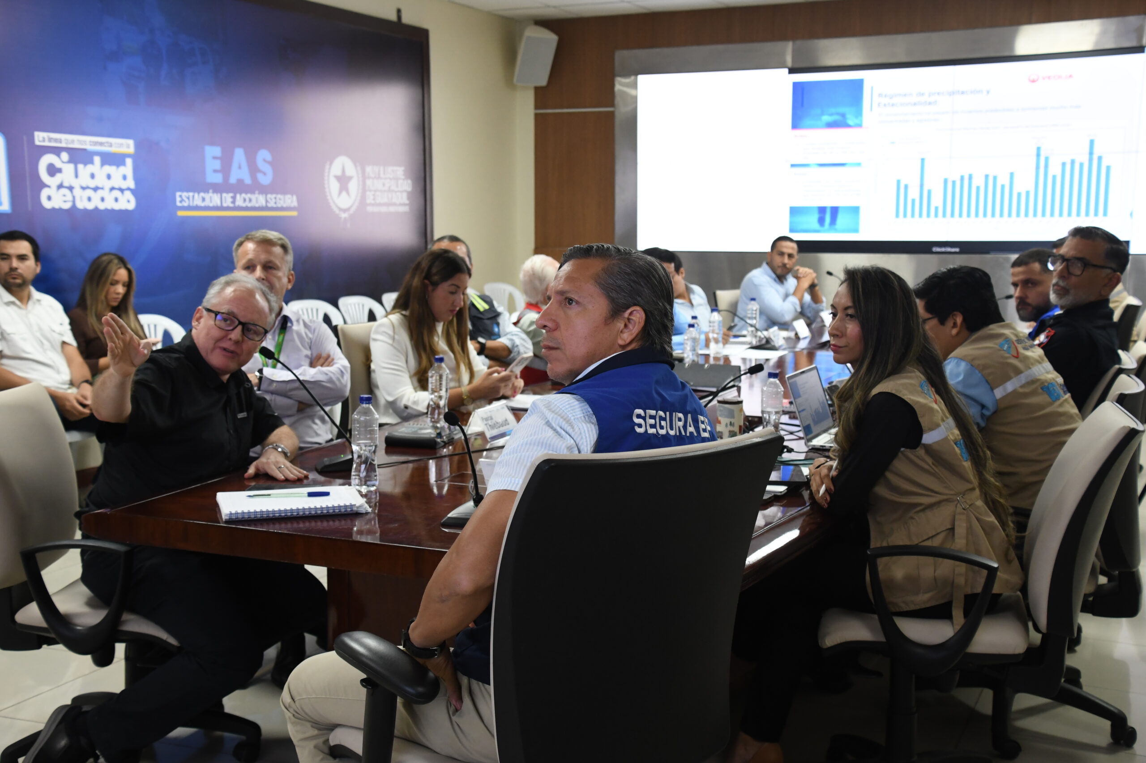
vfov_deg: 29.8
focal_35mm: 45
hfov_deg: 43.6
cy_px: 382
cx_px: 573
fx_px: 1432
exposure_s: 1/60
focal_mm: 30
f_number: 5.6
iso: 1250
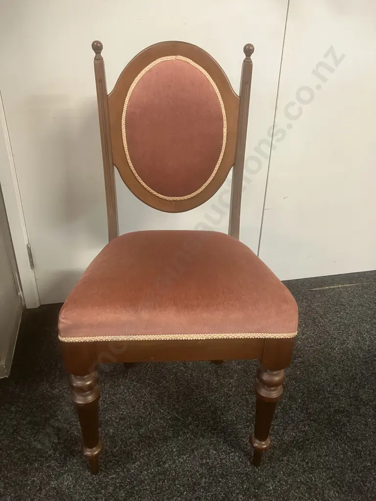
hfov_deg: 49.7
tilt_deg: -26.9
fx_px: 406
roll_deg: -0.3
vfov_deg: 63.4
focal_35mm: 28
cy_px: 250
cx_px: 188
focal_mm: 3.99
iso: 250
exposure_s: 1/50
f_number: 1.8
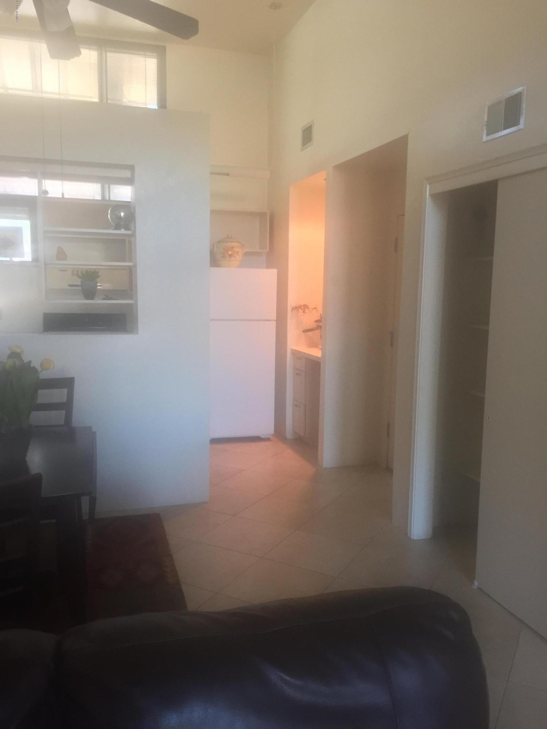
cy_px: 364
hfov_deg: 48.2
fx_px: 611
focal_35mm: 29
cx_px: 274
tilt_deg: -7.9
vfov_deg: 61.7
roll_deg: -1.7
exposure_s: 1/30
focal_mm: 4.15
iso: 125
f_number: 2.2
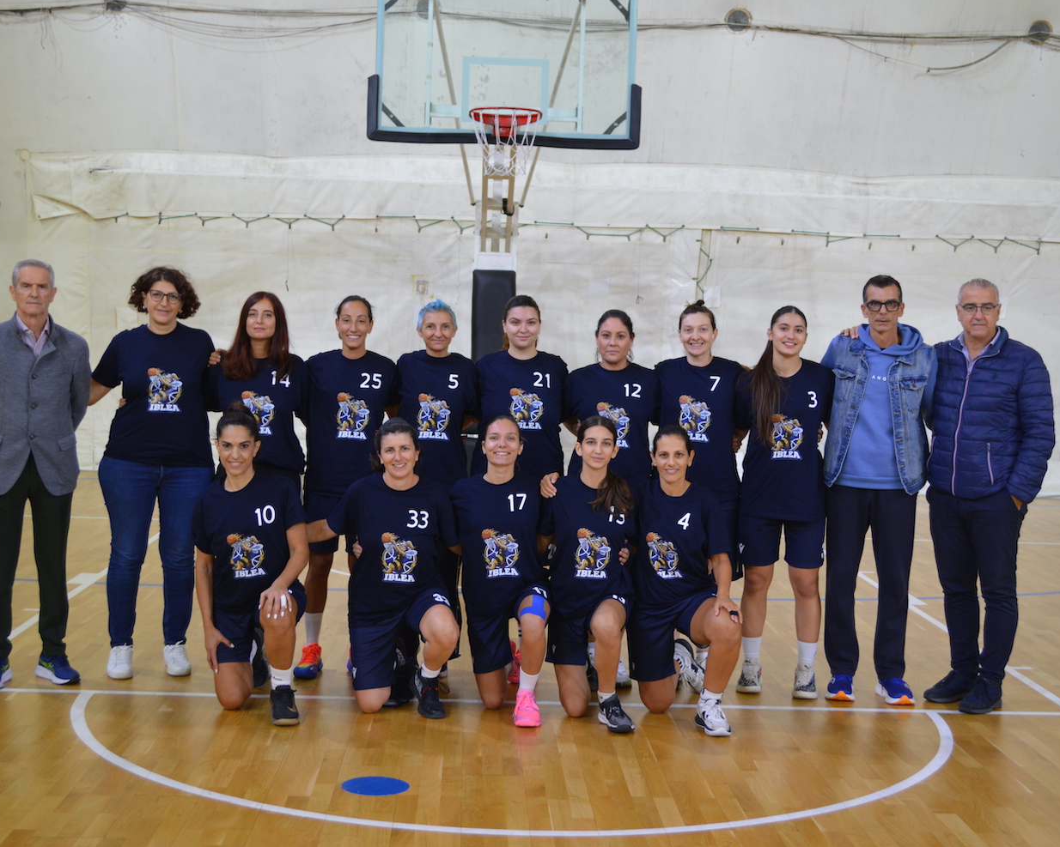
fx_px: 1555
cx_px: 534
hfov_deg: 37.6
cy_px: 425
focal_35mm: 50
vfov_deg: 30.5
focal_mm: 29
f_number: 4.5
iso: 400
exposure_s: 1/20
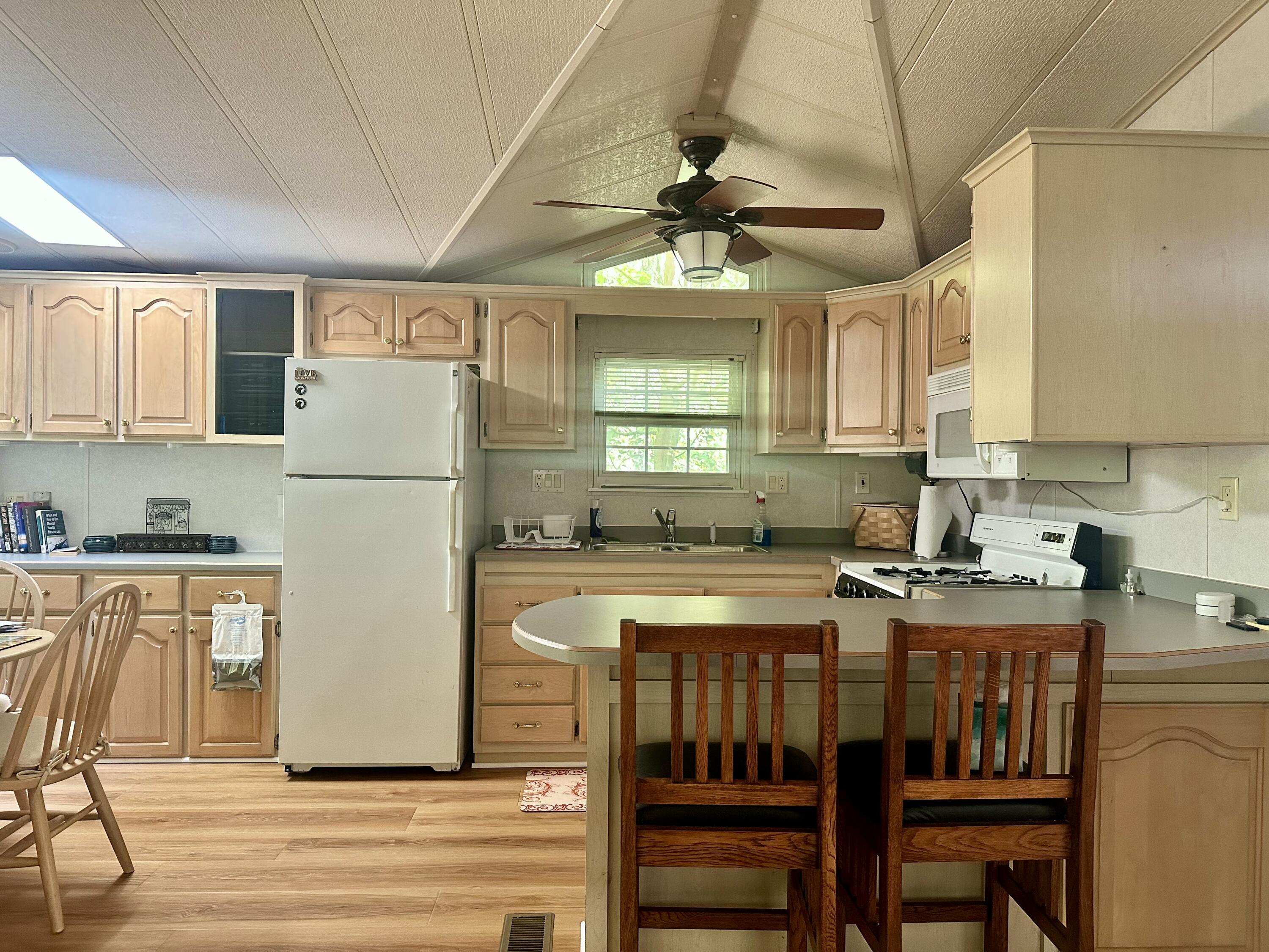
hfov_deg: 71.6
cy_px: 476
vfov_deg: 56.8
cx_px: 634
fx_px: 880
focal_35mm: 24
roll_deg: -0.5
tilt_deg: +0.3
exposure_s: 1/60
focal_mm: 6.86
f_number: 1.78
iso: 320
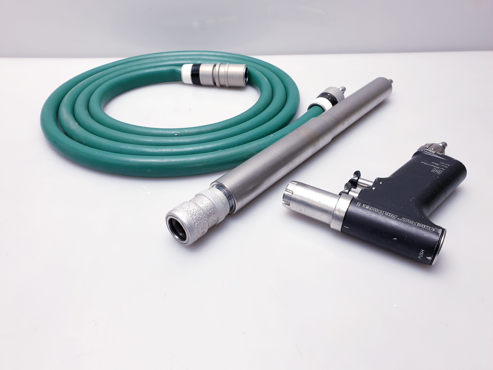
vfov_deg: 53.1
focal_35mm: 26
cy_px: 185
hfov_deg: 67.3
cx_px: 246
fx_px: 370
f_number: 2.4
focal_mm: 4.3
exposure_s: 1/100
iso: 64
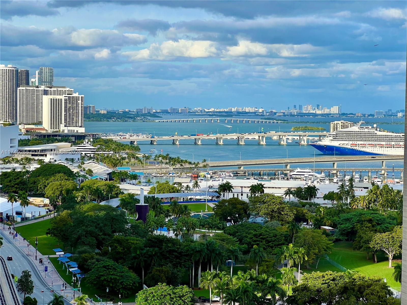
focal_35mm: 77
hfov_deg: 25.3
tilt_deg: -3.0
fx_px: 905
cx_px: 204
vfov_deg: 19.1
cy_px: 152
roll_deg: -0.9
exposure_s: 1/473
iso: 32
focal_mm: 9
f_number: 2.8
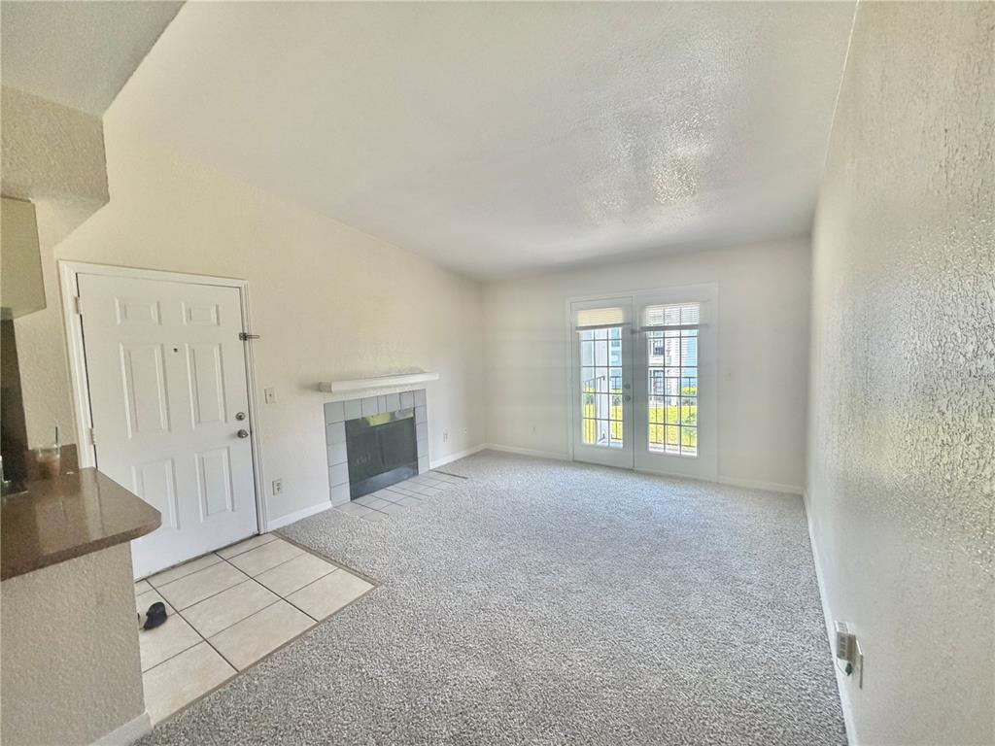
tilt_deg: -4.1
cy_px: 373
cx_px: 498
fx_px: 402
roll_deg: +1.2
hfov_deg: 102.1
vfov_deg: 85.7
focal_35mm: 14
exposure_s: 1/121
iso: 200
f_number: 2.2
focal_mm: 2.22
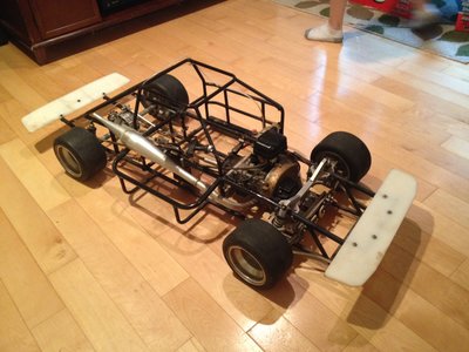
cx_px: 234
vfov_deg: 40.7
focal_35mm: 35
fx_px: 474
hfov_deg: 52.6
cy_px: 176
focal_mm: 4.28
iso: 320
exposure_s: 1/20
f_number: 2.4
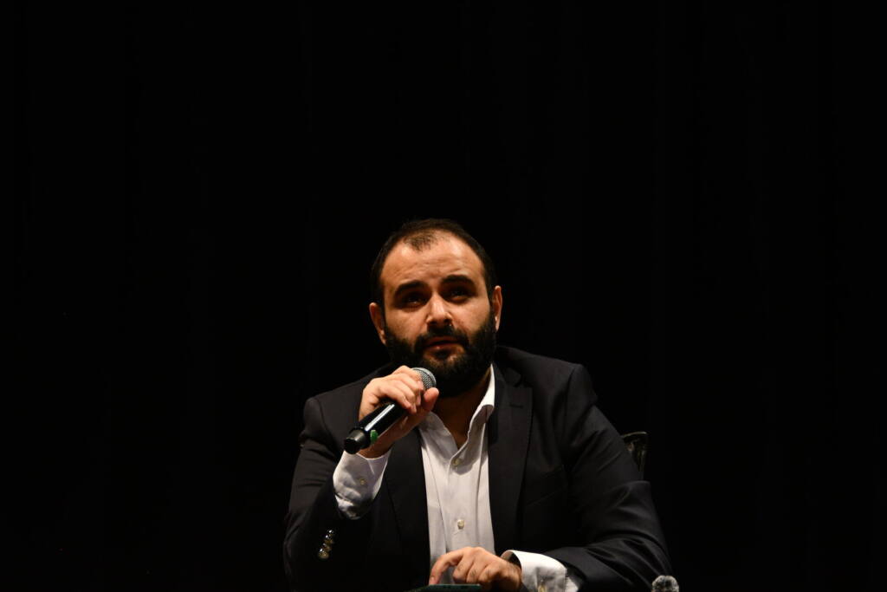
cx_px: 444
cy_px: 296
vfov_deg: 6.3
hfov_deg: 9.5
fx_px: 5347
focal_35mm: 217
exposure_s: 1/125
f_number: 5.6
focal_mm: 145
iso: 1250
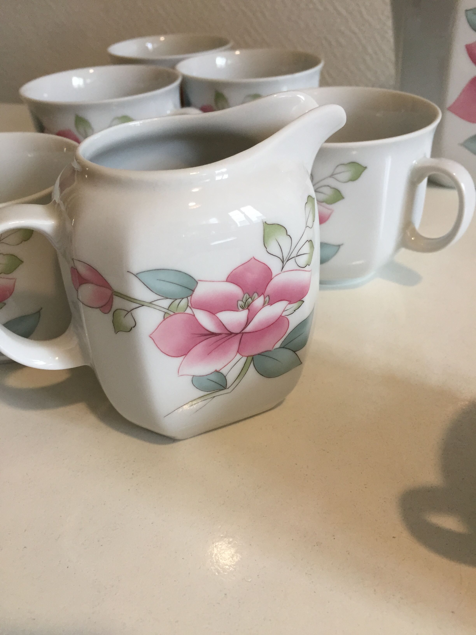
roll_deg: +3.1
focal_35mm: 29
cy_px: 318
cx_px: 238
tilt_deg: -35.4
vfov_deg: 61.7
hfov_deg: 48.2
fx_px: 532
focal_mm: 4.15
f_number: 2.2
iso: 64
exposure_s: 1/33
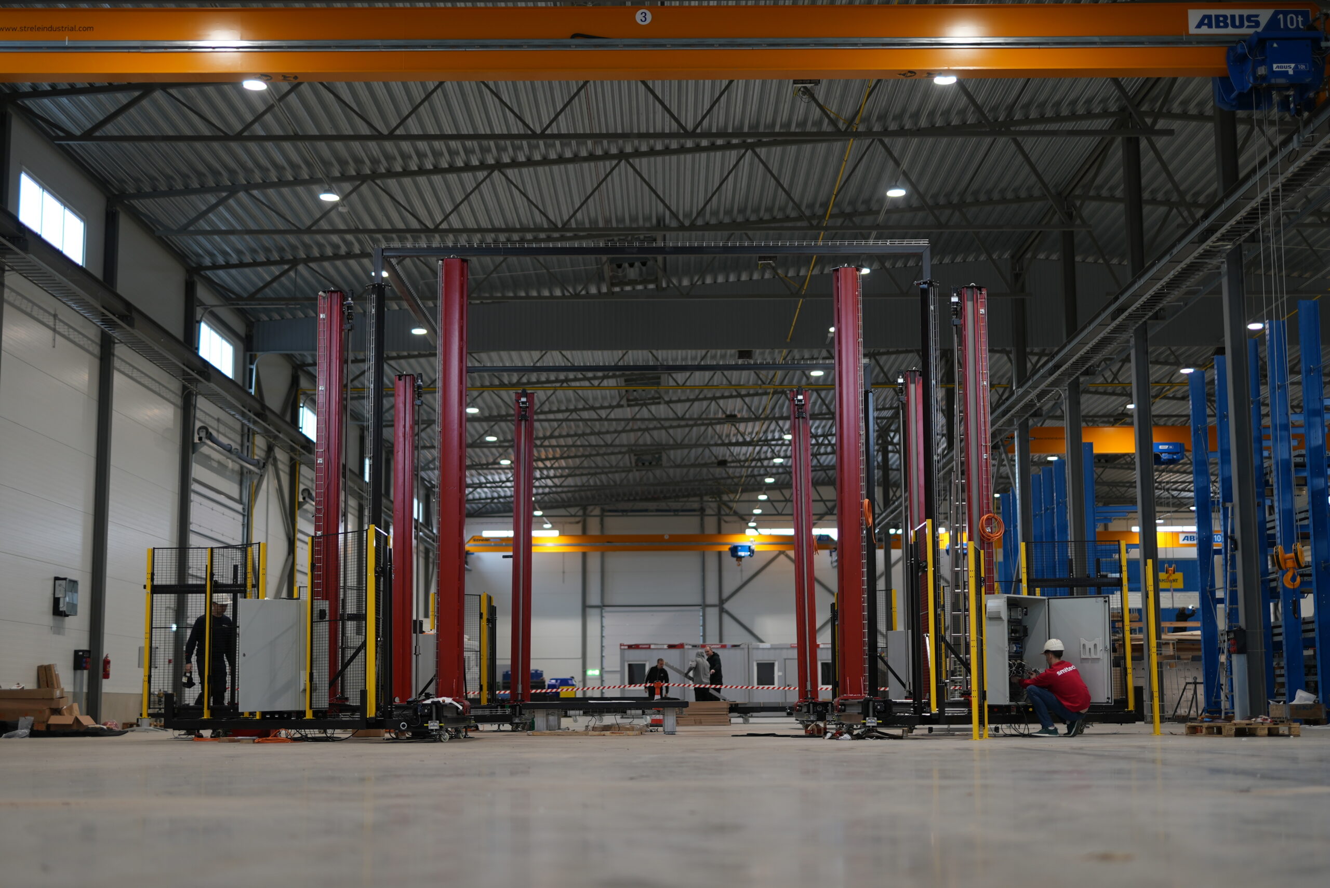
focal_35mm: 50
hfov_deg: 39.6
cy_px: 444
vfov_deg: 27.0
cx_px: 665
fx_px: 1848
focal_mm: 50
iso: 80
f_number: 1.4
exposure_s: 1/100
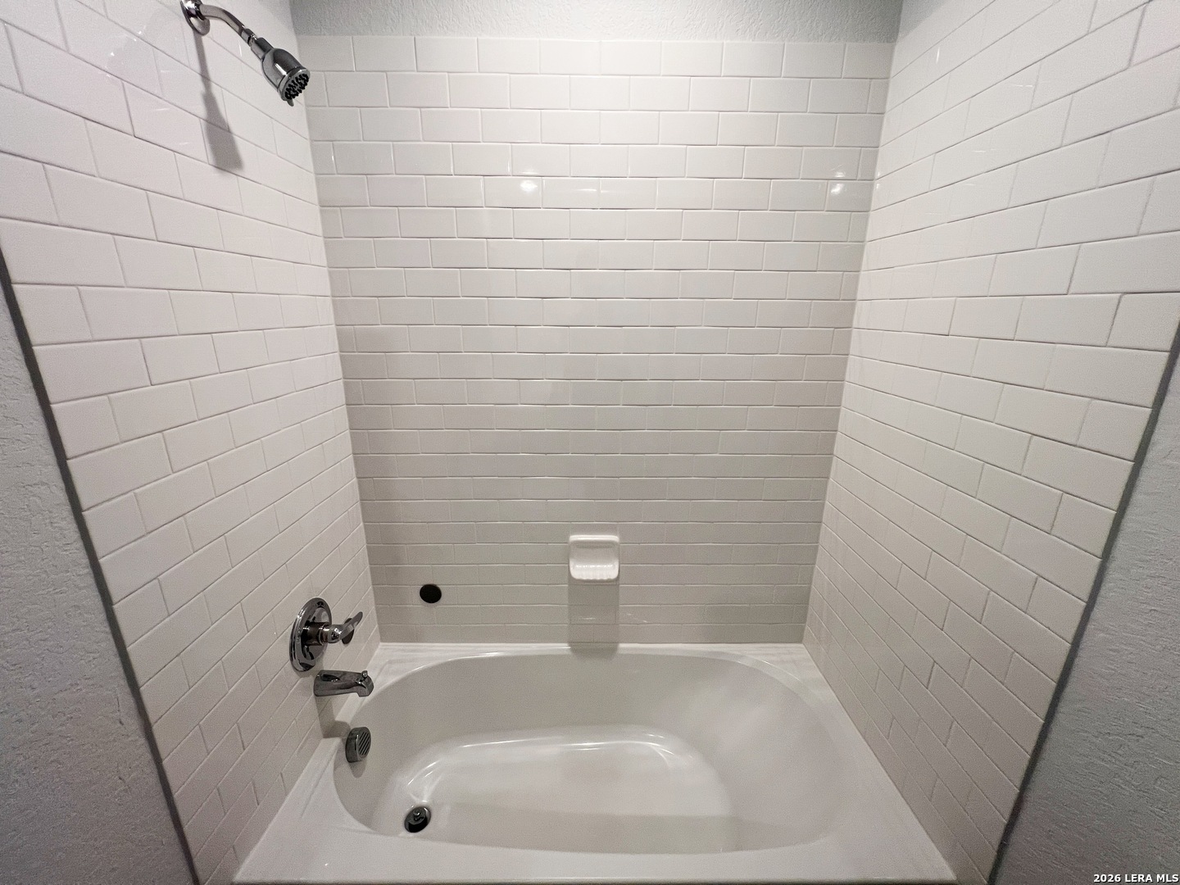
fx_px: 443
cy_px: 442
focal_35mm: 13
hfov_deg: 106.2
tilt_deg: -16.9
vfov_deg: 89.9
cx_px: 590
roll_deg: -0.7
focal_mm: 1.57
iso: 160
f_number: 1.8
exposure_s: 1/120
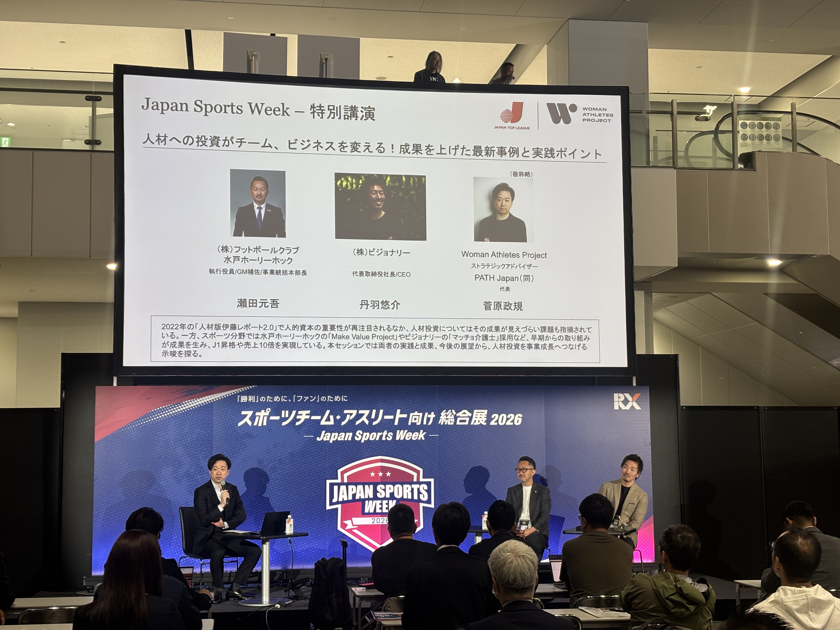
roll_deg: +0.4
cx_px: 420
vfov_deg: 28.0
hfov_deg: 36.8
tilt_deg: +5.3
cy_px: 315
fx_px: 1262
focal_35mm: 52
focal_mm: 5.96
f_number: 1.6
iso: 32
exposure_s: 1/50
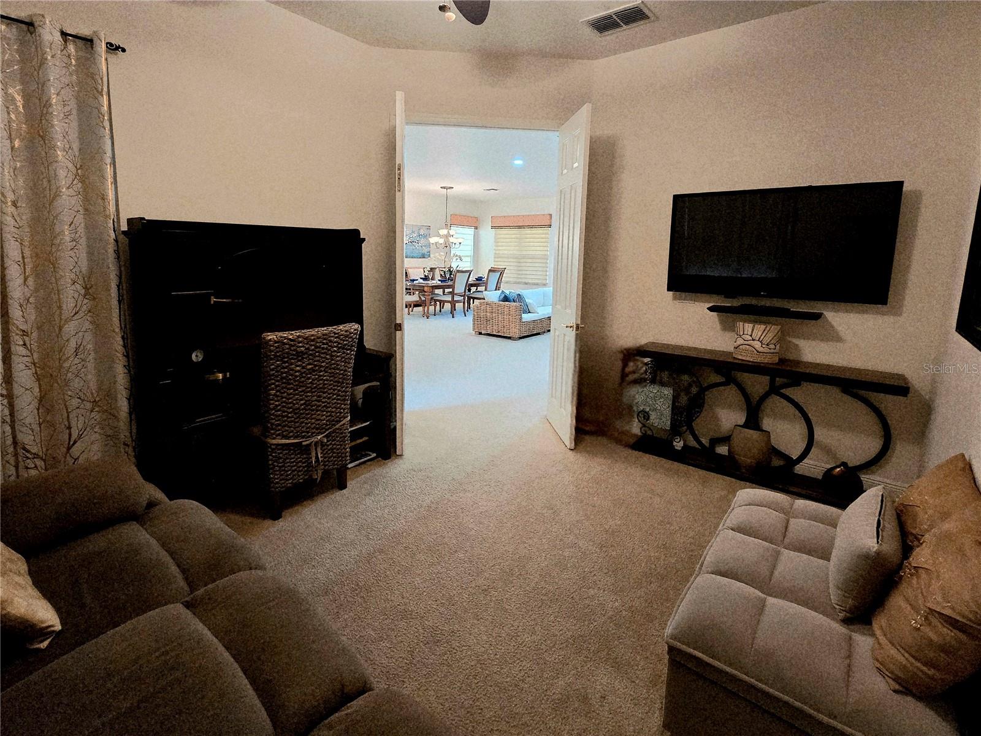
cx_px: 490
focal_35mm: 13
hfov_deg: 106.2
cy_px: 368
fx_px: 368
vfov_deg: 89.9
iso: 640
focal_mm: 2.2
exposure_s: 1/60.2
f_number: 2.2
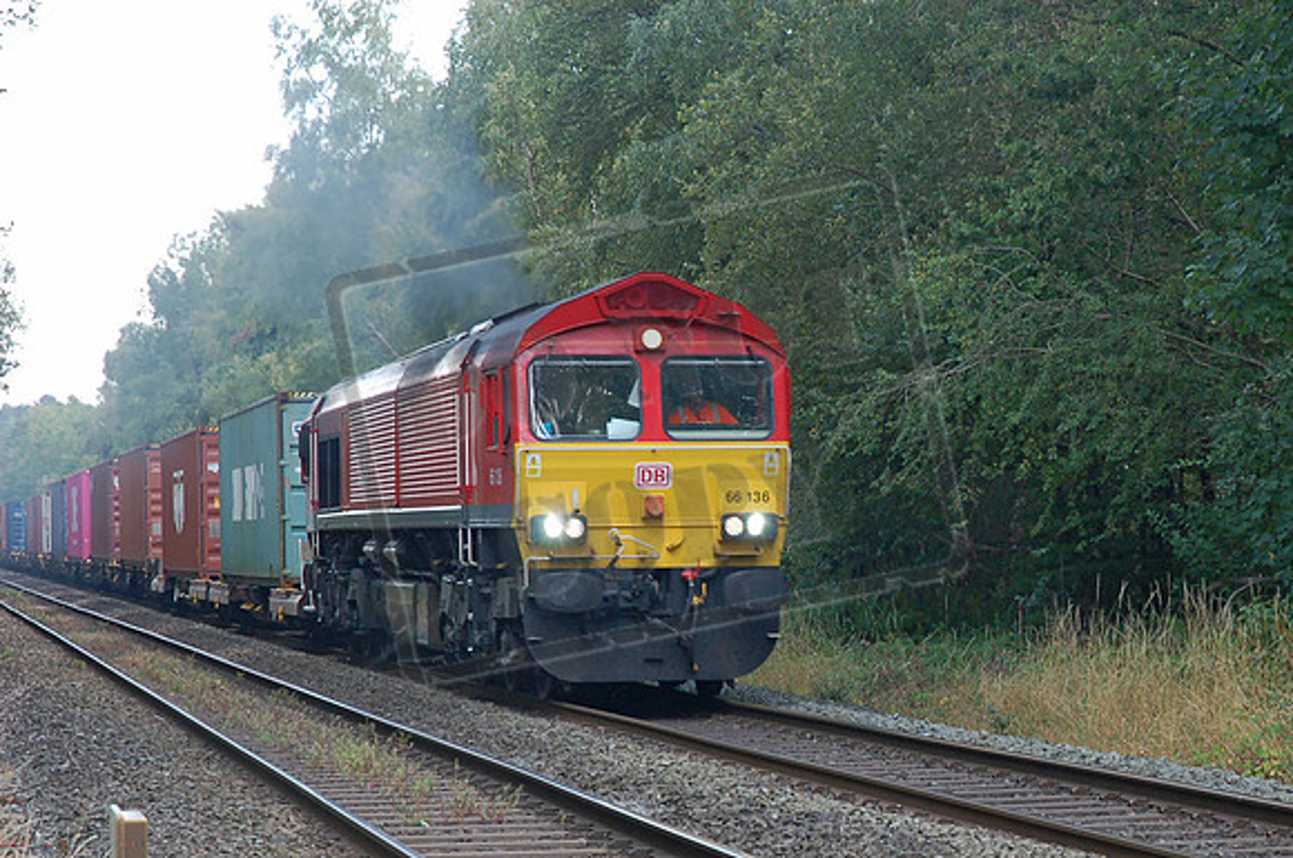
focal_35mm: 84
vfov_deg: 16.2
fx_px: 3013
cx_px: 646
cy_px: 429
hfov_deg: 24.2
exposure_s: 1/160
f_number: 4.5
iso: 400
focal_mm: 56
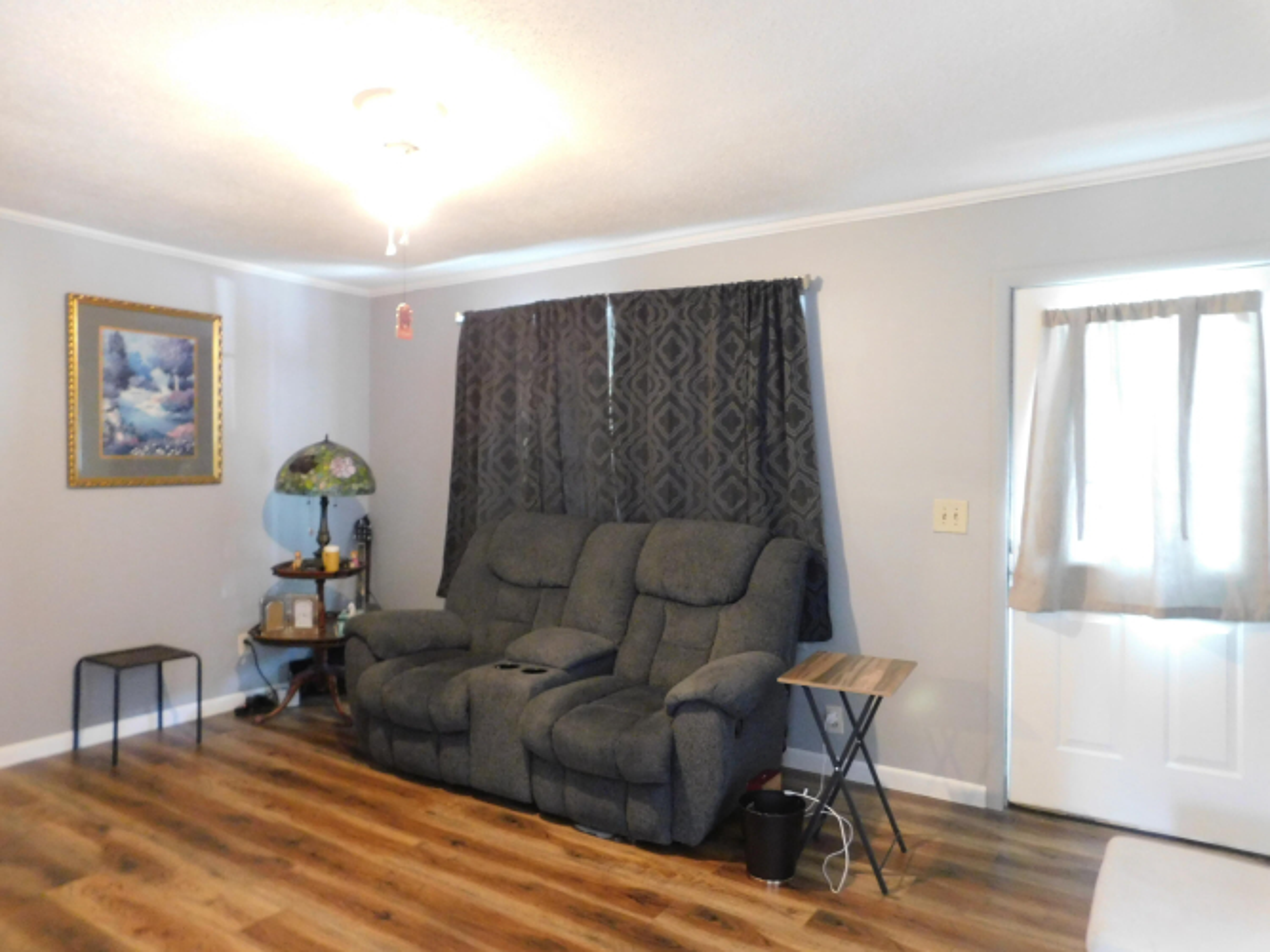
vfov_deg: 58.9
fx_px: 844
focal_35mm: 23
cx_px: 635
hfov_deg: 73.9
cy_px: 476
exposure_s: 1/8
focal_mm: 4
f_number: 3
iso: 560
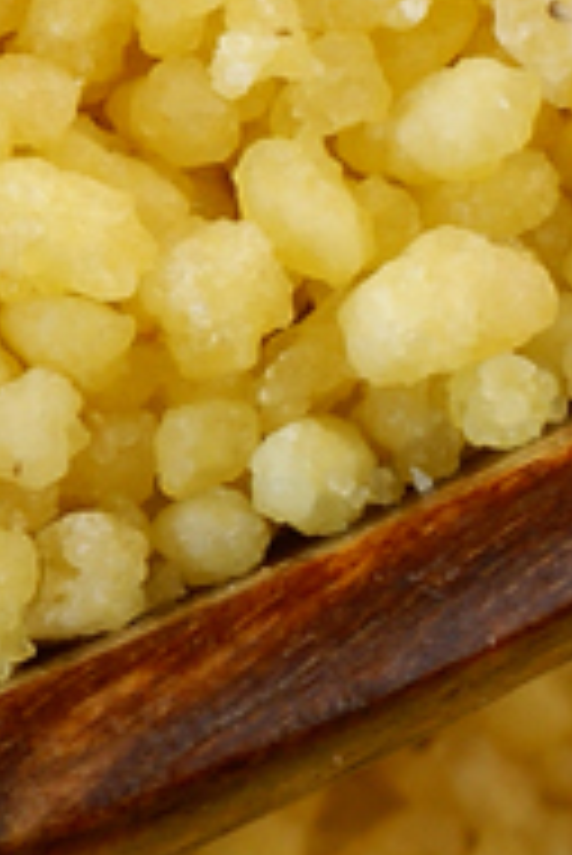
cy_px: -382
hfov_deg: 2.7
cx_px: -2229
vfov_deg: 4.1
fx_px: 11775
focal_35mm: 495
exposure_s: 1/1.25
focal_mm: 50
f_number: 18
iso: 100
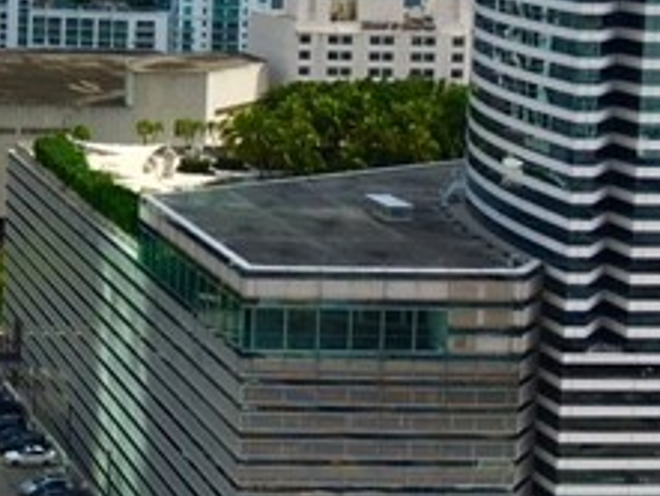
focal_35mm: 84
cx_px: -230
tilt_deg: -2.6
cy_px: -24
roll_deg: -1.4
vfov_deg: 17.1
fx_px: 1602
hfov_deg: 20.9
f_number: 2.2
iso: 25
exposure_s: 1/2079
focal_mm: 4.15
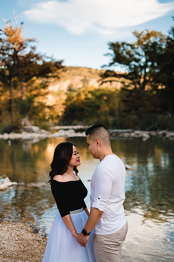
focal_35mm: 50
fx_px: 362
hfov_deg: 27.0
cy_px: 131
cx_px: 87
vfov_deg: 39.6
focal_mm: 50
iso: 50
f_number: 2.2
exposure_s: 1/500
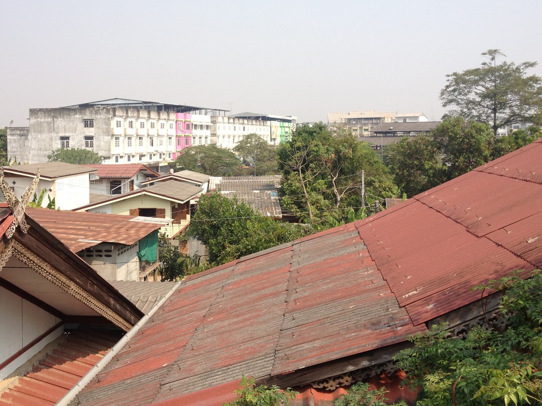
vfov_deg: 33.5
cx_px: 241
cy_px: 159
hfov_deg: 43.8
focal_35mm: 43
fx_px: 673
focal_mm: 4.28
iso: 50
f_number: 2.4
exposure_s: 1/1284
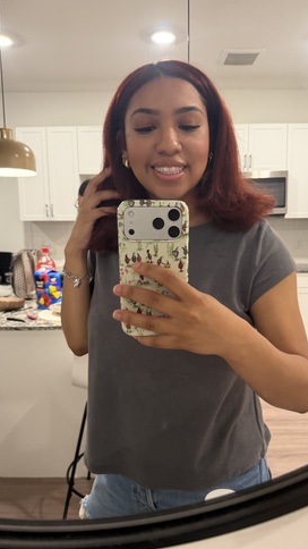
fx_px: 392
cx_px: 166
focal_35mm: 27
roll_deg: +0.8
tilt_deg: -7.5
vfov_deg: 69.9
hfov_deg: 42.8
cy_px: 279
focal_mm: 6.76
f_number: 1.78
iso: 500
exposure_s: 1/60
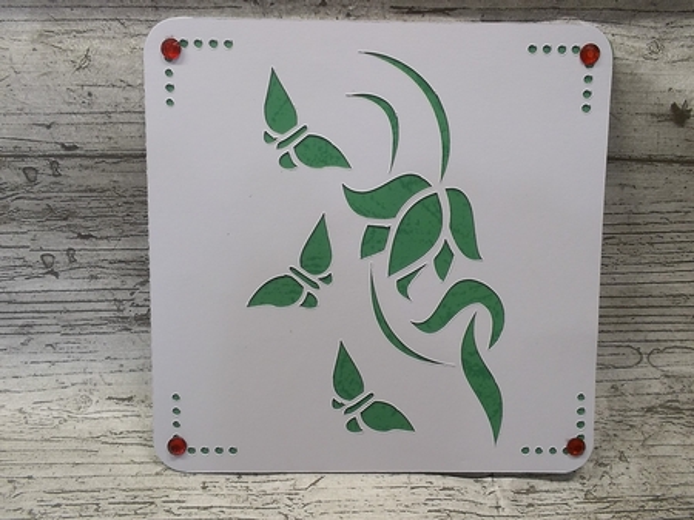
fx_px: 581
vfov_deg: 48.2
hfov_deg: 61.7
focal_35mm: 29
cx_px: 347
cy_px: 260
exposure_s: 1/30
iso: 84
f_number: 3.3
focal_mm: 4.1
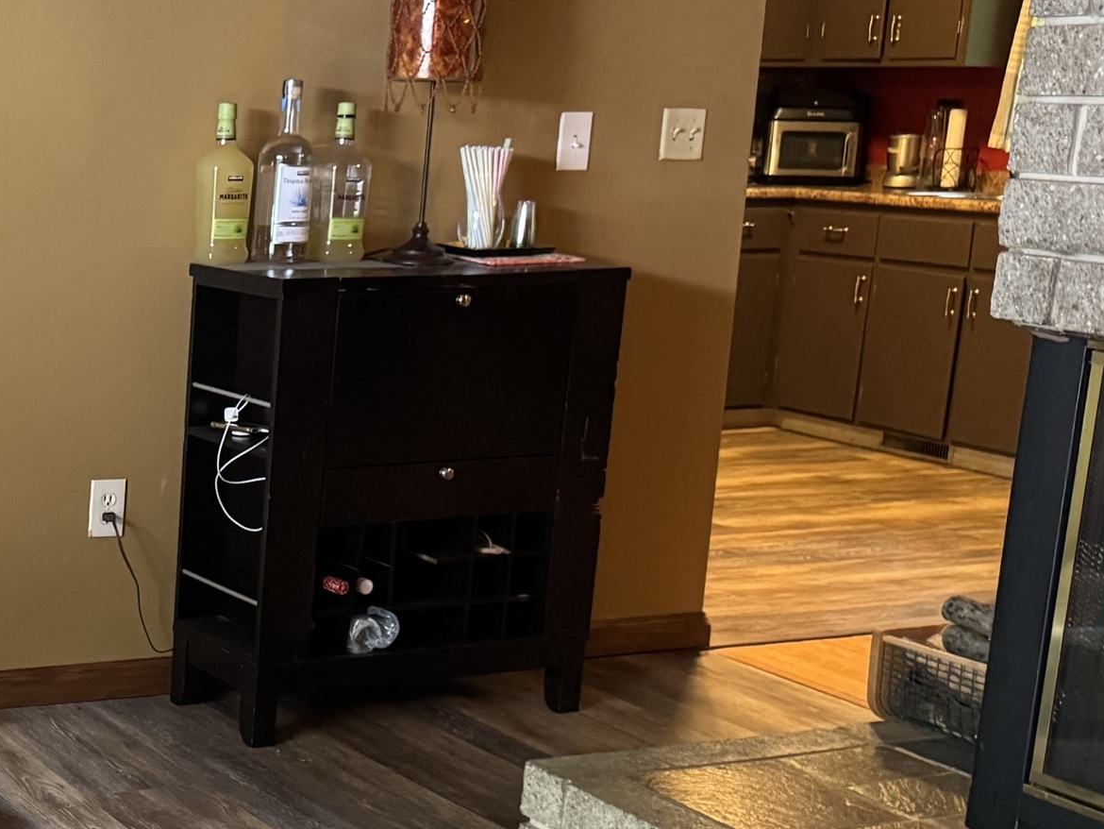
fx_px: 2010
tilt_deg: -14.5
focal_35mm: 63
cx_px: -141
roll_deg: -0.3
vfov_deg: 23.2
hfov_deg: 27.8
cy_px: 572
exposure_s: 1/60
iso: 800
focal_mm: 6.76
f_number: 1.78
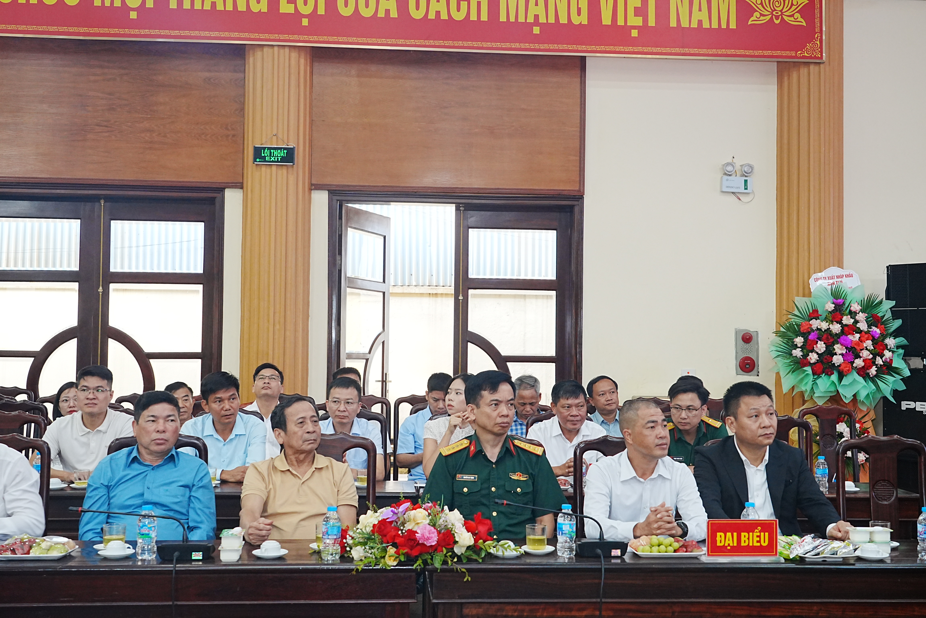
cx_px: 463
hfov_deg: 46.4
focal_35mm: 42
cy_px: 309
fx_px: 1080
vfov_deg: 31.9
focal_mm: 42
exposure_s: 1/80
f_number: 7.1
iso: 3200
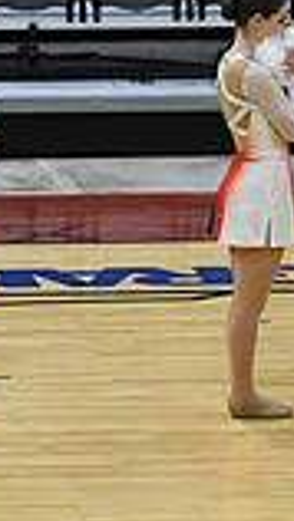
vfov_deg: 5.3
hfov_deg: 2.9
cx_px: -621
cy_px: 381
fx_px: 5607
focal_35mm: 405
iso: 4000
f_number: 4
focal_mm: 70
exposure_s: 1/400
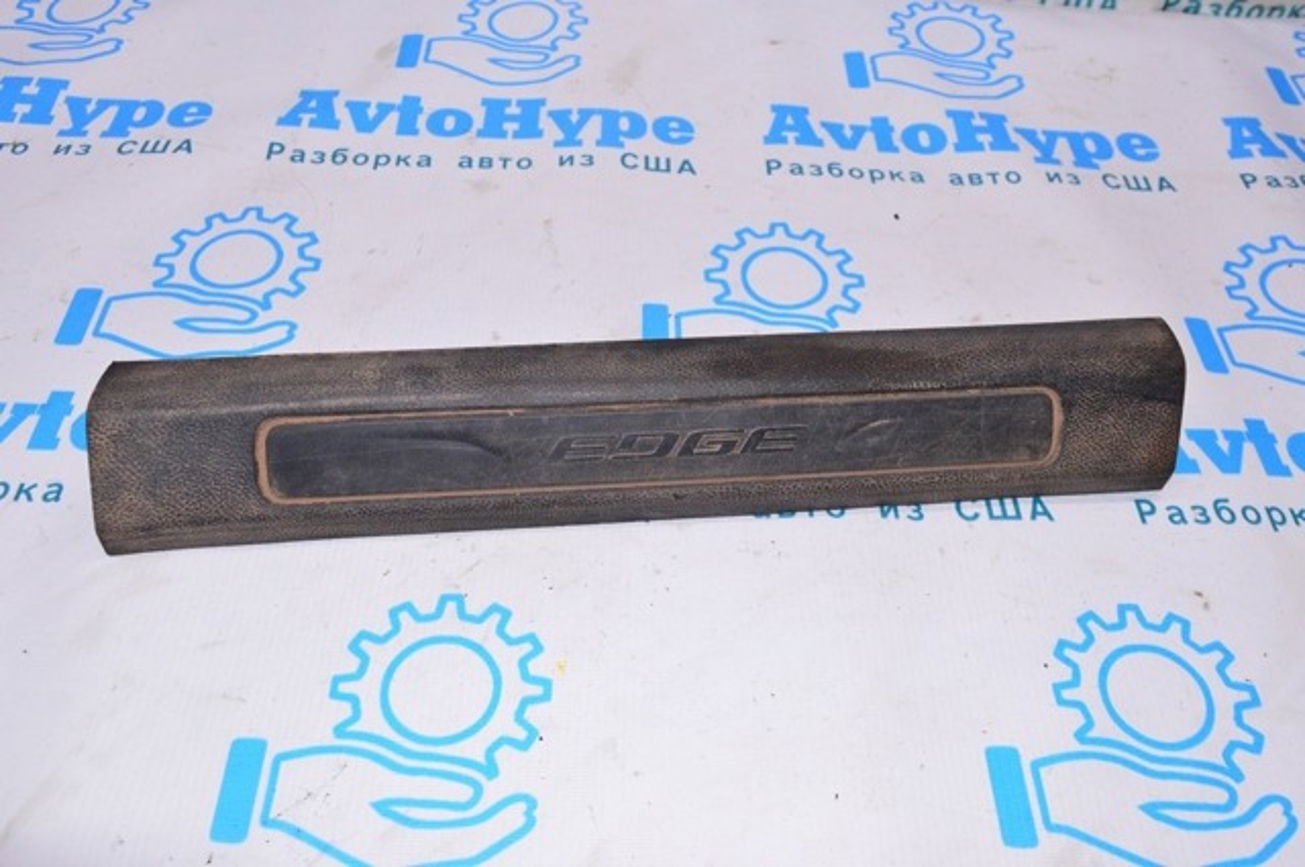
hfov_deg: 59.6
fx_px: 1140
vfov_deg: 41.6
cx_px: 652
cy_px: 434
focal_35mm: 32
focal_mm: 21
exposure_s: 1/200
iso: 1600
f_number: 8
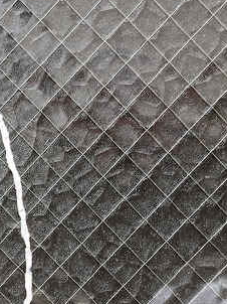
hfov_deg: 14.7
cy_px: 396
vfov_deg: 19.1
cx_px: -84
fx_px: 832
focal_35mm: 95
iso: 40
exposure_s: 1/121
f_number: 1.8
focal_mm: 3.99
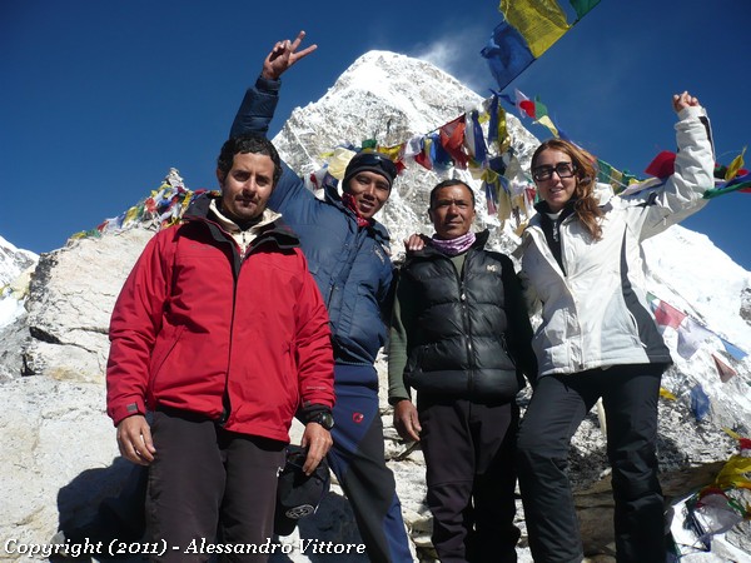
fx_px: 759
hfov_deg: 52.6
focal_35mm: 35
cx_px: 376
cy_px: 282
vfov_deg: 40.7
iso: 100
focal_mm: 5.8
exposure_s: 1/400
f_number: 8
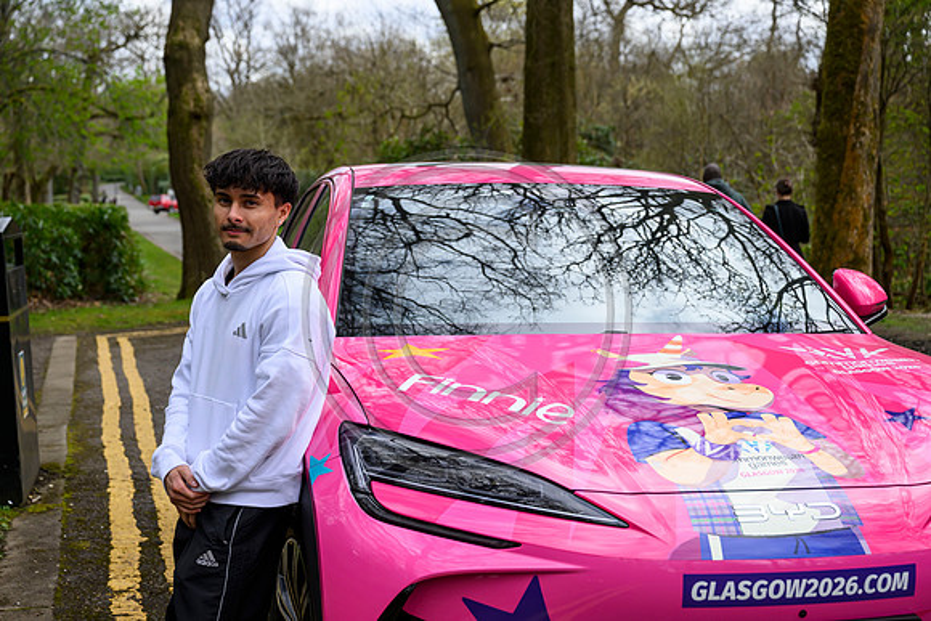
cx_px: 466
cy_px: 310
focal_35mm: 55
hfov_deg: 36.2
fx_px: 1423
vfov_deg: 24.6
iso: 500
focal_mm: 55
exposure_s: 1/1250
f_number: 5
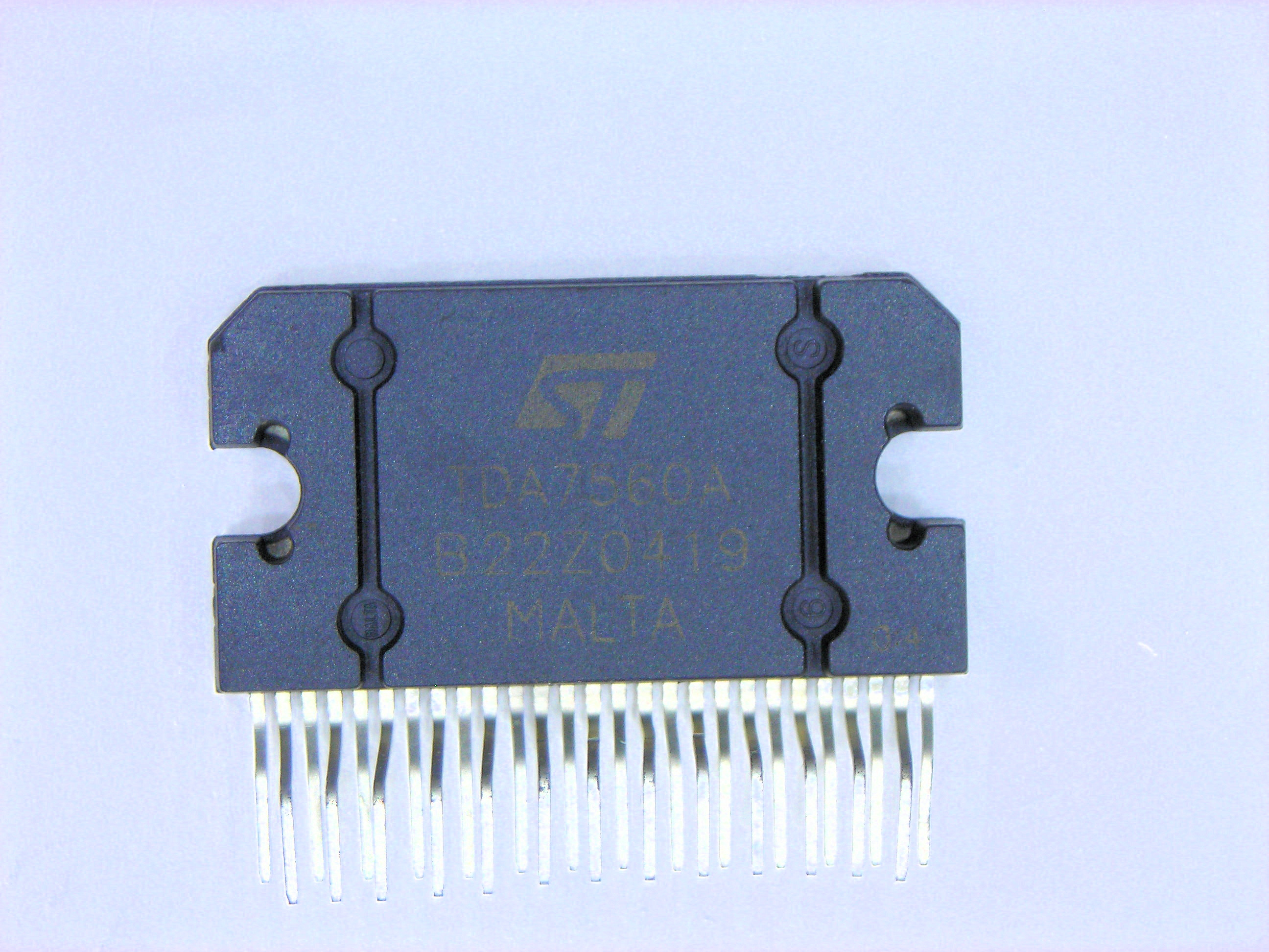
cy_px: 476
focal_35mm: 116
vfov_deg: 12.8
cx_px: 634
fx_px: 4252
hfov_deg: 17.0
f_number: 5.3
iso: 50
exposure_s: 1/22.1
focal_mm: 19.2
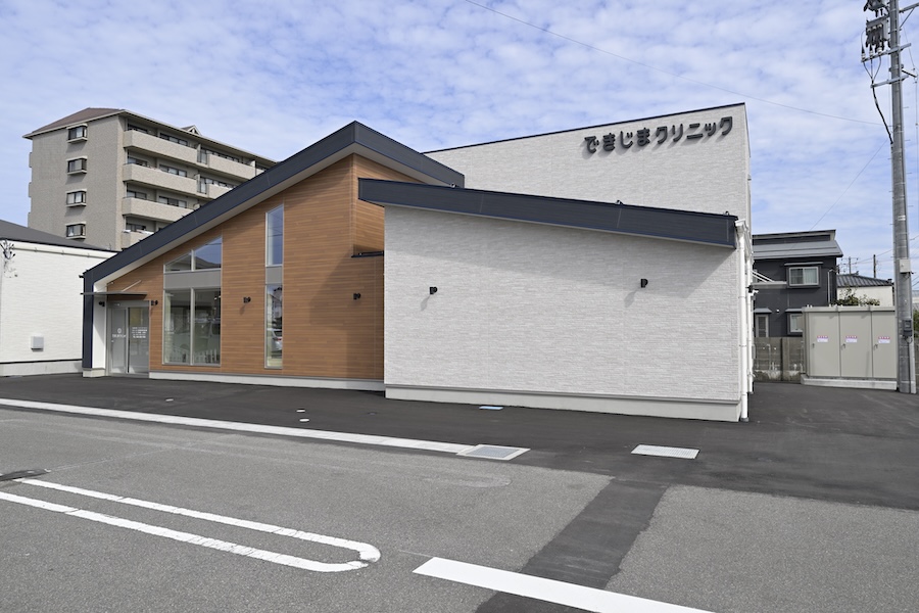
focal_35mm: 24
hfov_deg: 73.7
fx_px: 613
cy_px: 306
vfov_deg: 53.1
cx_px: 460
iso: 100
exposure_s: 1/320
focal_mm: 24
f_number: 8
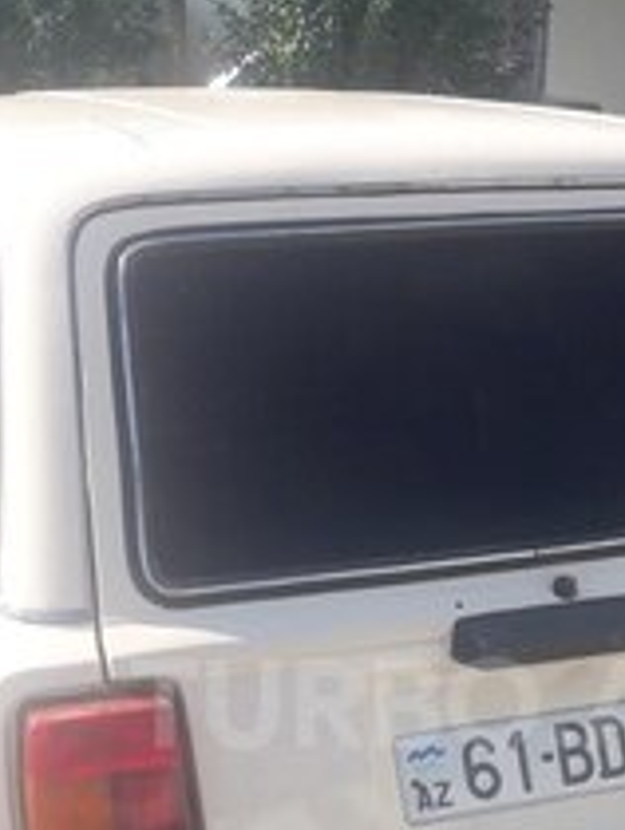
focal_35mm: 66
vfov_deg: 28.5
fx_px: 1586
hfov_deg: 22.2
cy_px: 704
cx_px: 435
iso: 40
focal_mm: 3.7
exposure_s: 1/902
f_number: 1.9
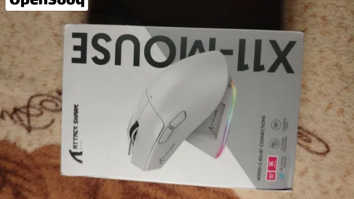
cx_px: 174
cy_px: 93
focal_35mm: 27
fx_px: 253
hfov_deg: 69.8
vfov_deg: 42.9
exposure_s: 1/20
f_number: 1.75
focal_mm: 5.25
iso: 2084
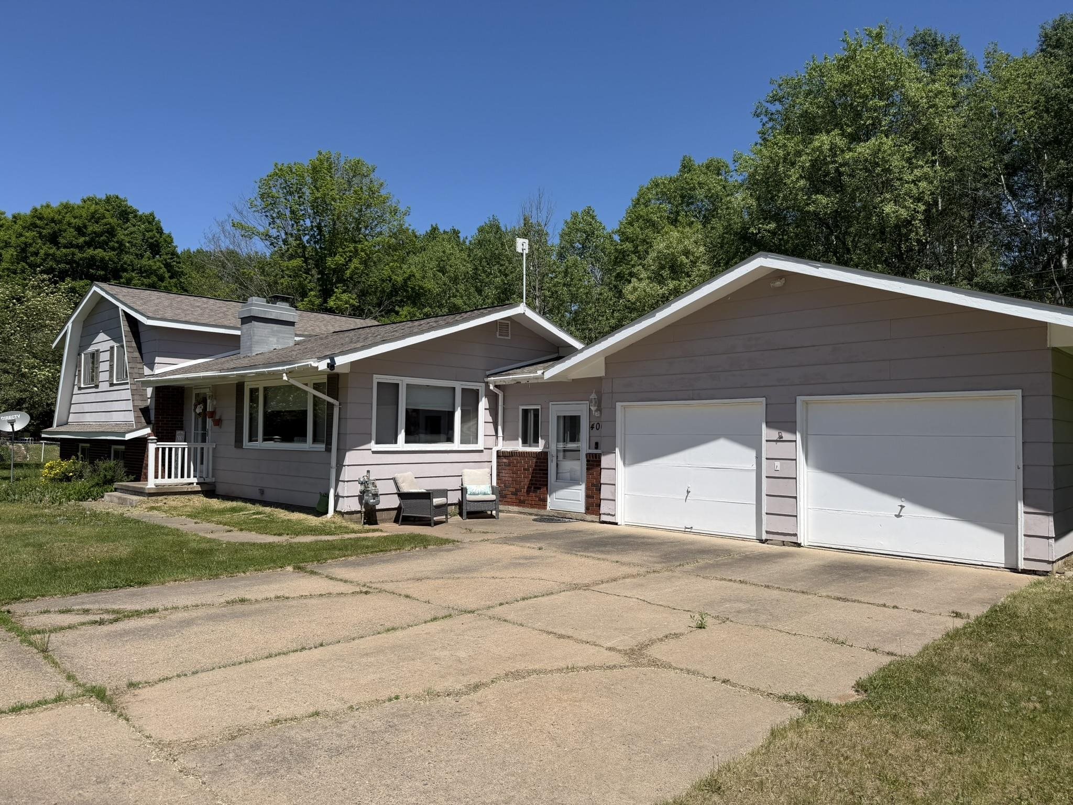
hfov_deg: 71.6
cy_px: 402
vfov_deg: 56.8
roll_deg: -0.4
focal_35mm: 24
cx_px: 536
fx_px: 744
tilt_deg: +2.2
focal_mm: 6.76
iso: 80
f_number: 1.78
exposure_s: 1/6711
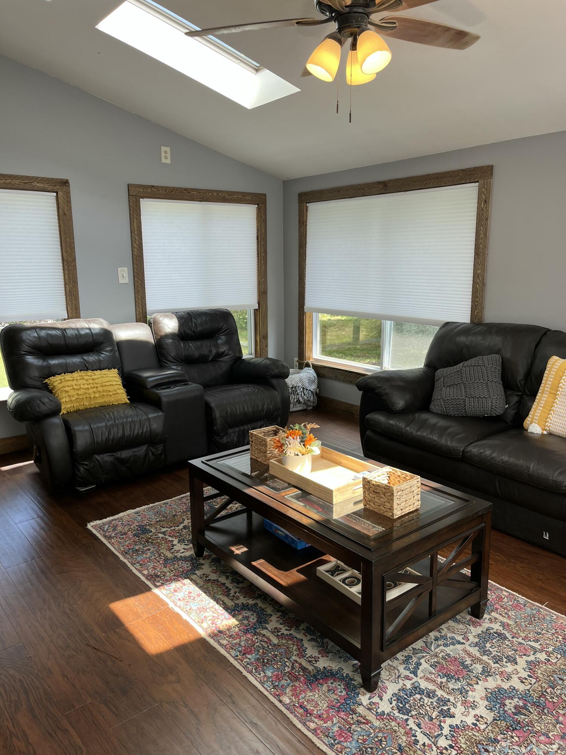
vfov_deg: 67.3
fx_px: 567
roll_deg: +1.0
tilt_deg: -12.2
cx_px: 283
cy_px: 378
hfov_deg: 53.1
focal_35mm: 26
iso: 40
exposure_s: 1/169
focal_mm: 5.1
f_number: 1.6
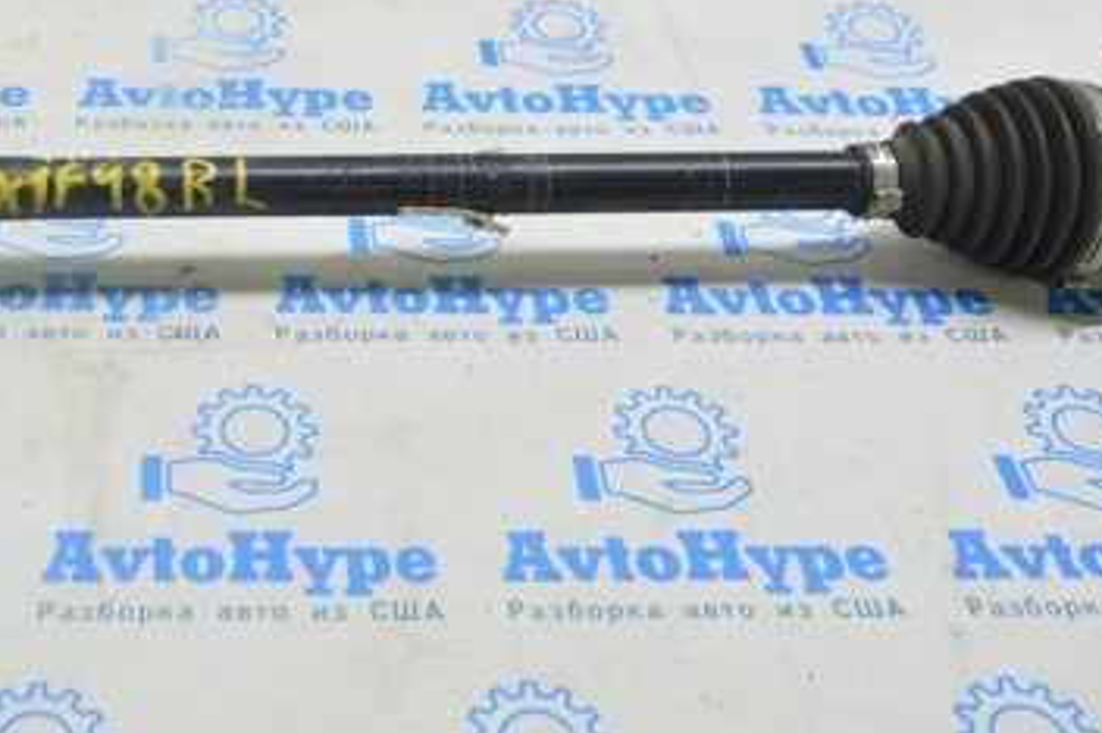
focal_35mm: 60
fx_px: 1835
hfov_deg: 32.4
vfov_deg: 22.1
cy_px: 102
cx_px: 197
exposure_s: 1/20
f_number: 5.6
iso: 400
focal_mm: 22
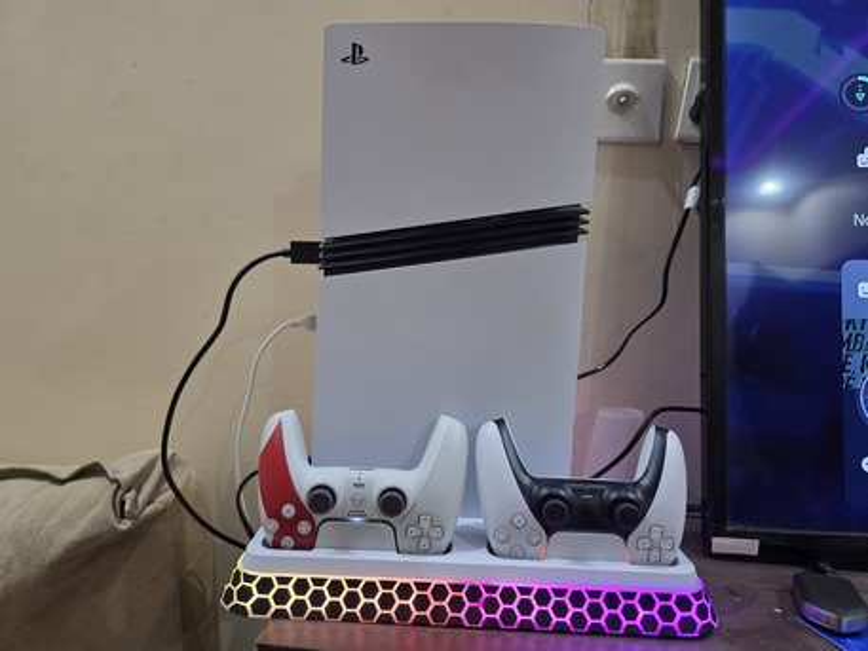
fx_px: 577
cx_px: 434
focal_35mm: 23
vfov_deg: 58.9
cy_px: 326
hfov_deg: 73.9
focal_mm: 6.3
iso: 250
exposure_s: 1/120
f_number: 1.7
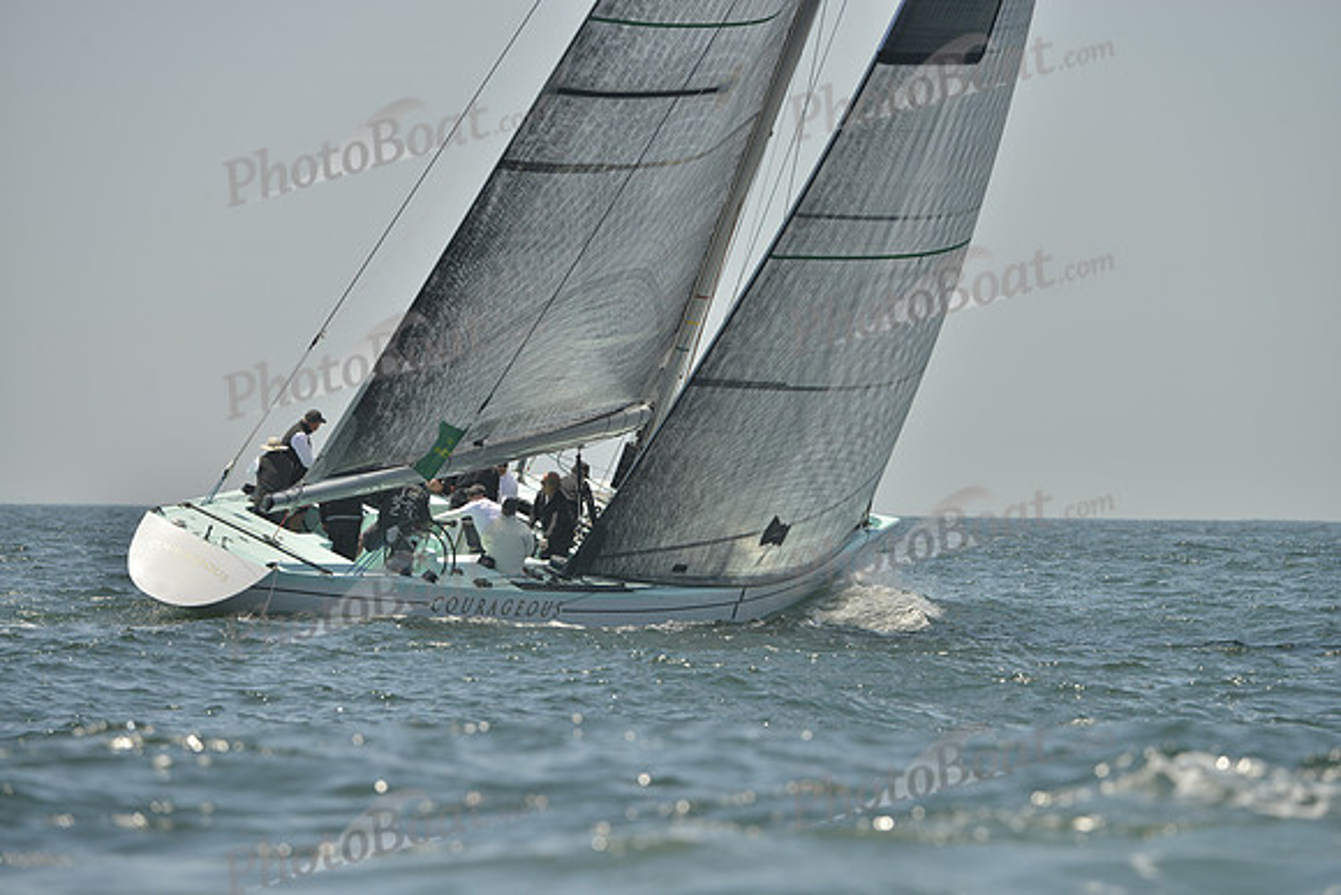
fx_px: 11177
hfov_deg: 6.9
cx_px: 670
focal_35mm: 300
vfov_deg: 4.6
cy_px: 448
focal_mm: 300
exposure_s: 1/1250
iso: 280
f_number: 7.1
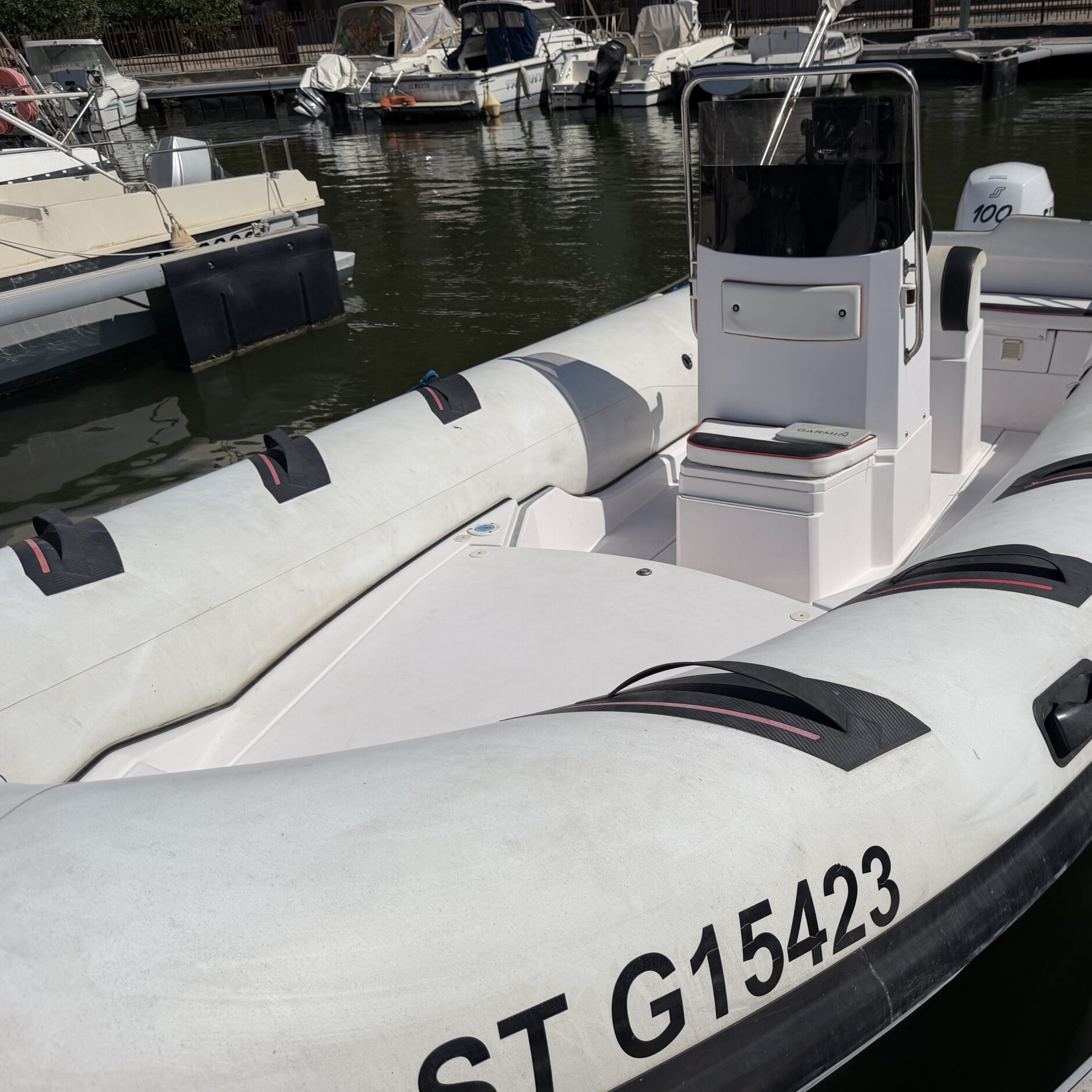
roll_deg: +3.9
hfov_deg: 54.8
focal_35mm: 29
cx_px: 699
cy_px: 549
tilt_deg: -26.6
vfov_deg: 55.6
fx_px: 1035
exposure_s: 1/22727
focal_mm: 6.76
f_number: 1.78
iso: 80
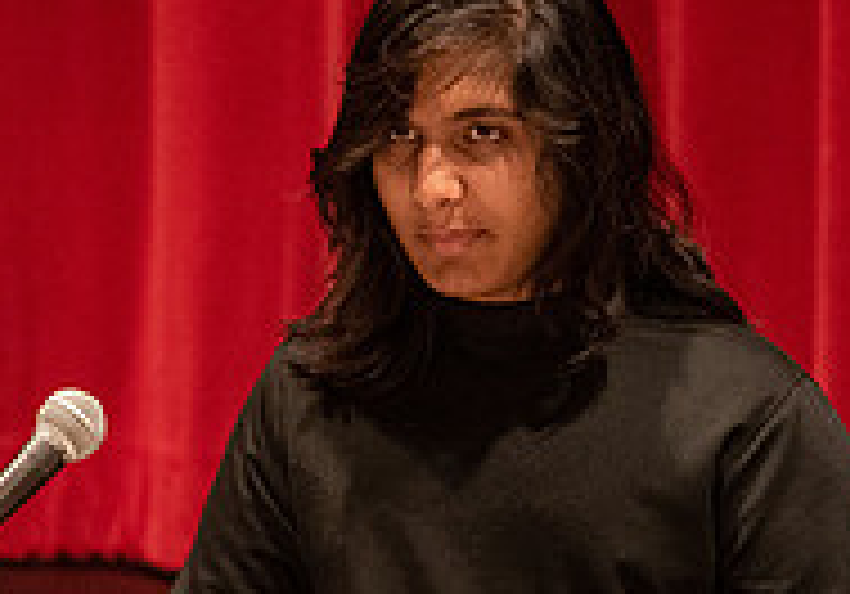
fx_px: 16389
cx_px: 102
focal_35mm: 684
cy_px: 496
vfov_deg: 2.1
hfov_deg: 3.0
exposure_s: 1/80
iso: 2500
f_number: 2.8
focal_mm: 185
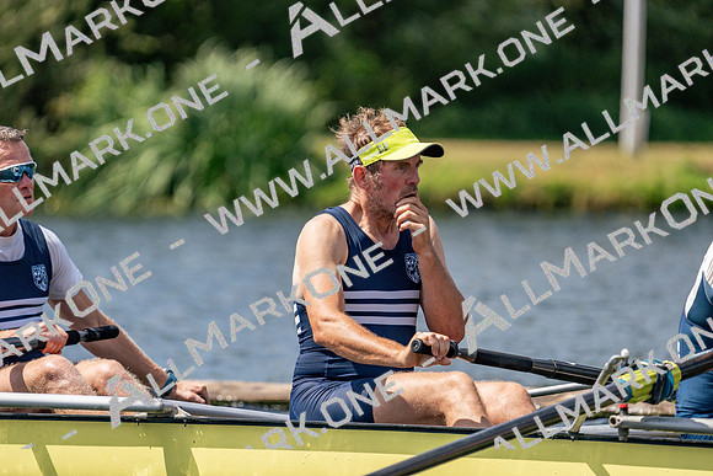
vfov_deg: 3.0
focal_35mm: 456
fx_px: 9033
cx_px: 356
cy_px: 238
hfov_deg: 4.5
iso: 320
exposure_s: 1/2000
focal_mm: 456
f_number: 6.3
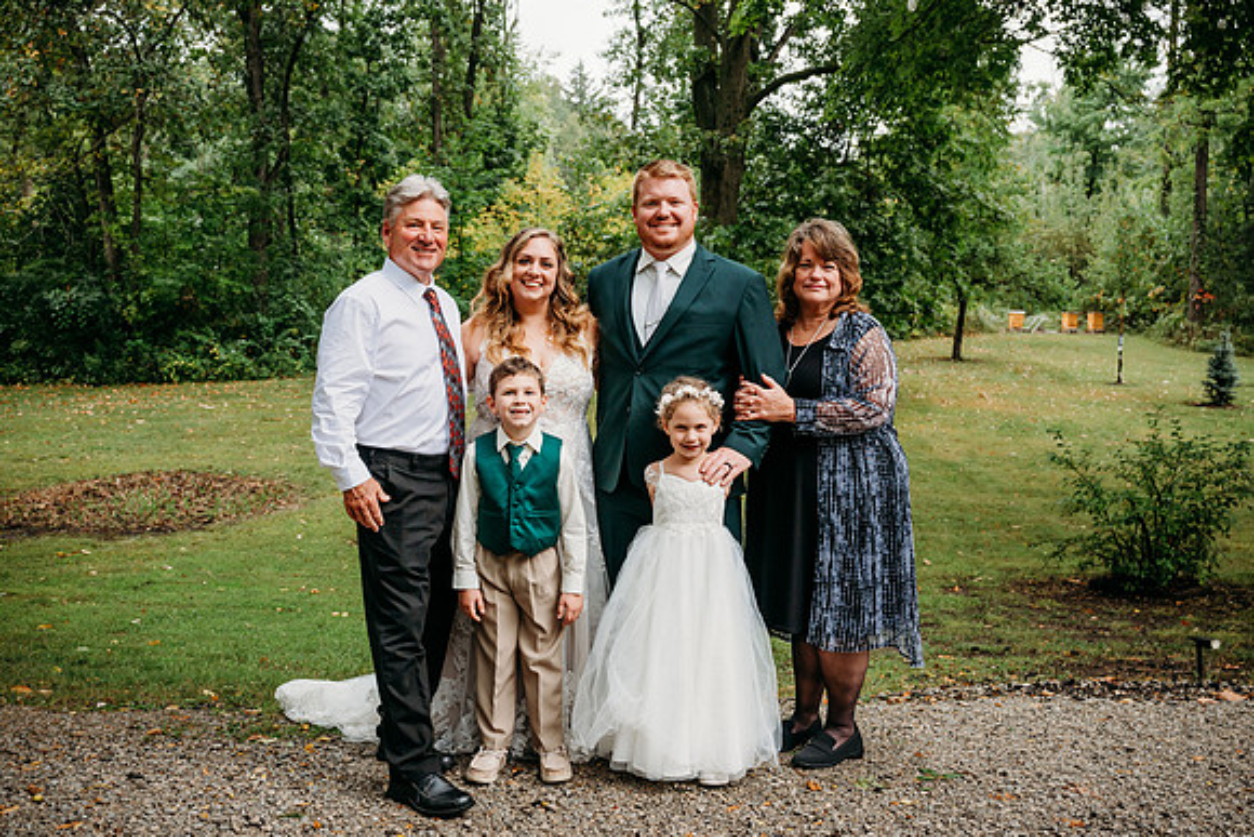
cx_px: 627
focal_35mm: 34
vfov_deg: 38.9
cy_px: 418
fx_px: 1185
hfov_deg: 55.8
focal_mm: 34
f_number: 4.5
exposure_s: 1/400
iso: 200
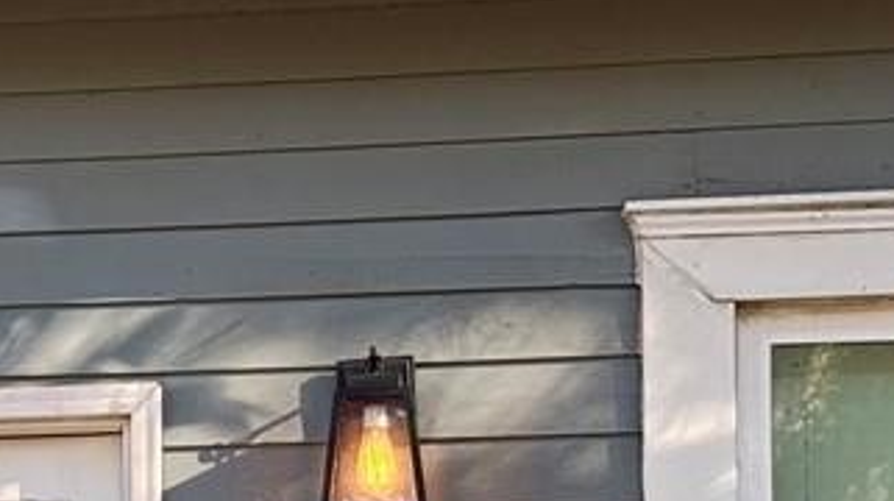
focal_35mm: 167
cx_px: -270
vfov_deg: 7.1
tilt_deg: +6.7
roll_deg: +0.0
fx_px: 3956
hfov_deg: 12.5
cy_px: 846
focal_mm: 6.76
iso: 64
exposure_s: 1/466
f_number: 1.78
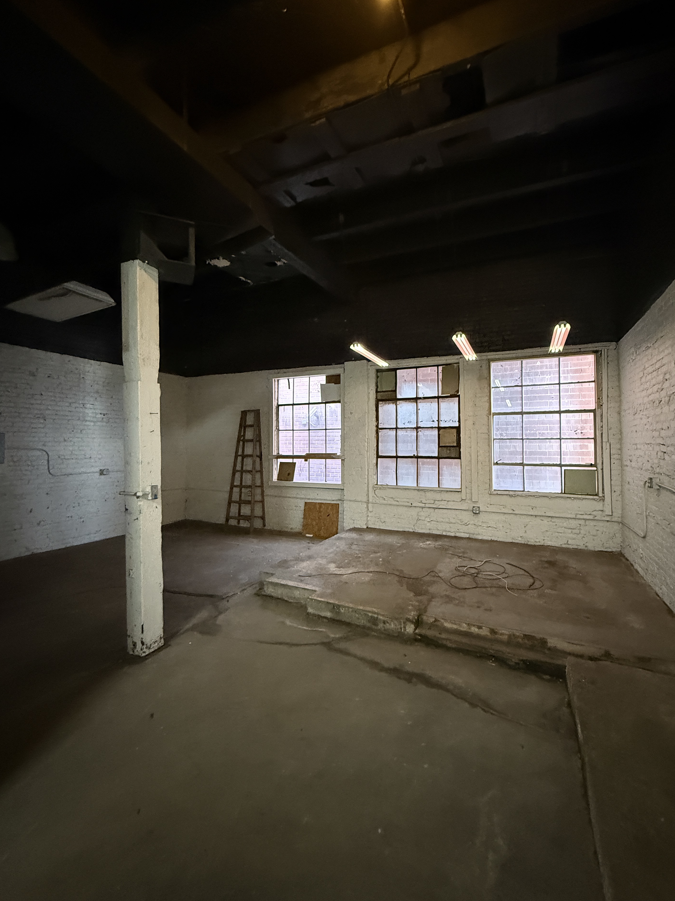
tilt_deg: +0.0
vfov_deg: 98.2
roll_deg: +0.4
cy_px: 440
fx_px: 390
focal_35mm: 15
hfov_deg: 81.7
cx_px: 352
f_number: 2.2
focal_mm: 2.22
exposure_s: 1/40
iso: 1000
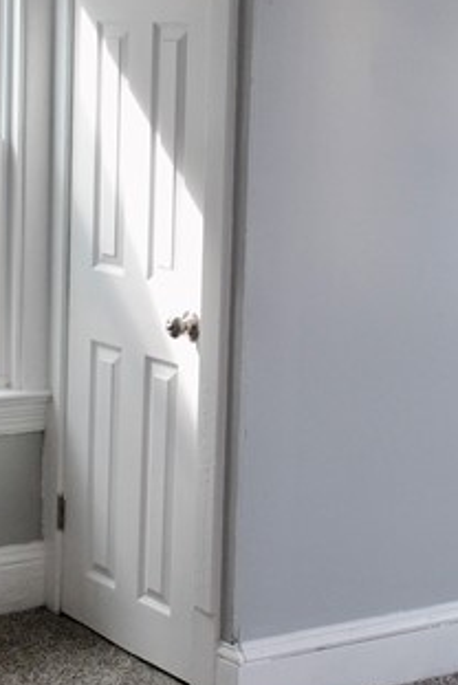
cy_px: 354
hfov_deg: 14.6
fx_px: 1790
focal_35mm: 94
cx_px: 243
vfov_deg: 21.7
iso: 200
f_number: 5
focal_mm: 18
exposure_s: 1/100
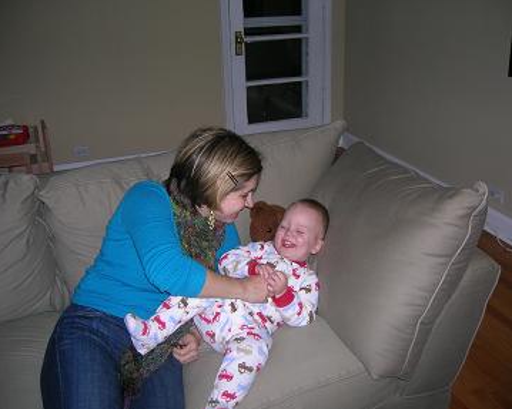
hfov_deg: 50.3
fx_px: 545
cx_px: 265
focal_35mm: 36
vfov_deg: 41.1
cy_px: 205
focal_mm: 5.7
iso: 63
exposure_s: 1/60.1
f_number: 2.9
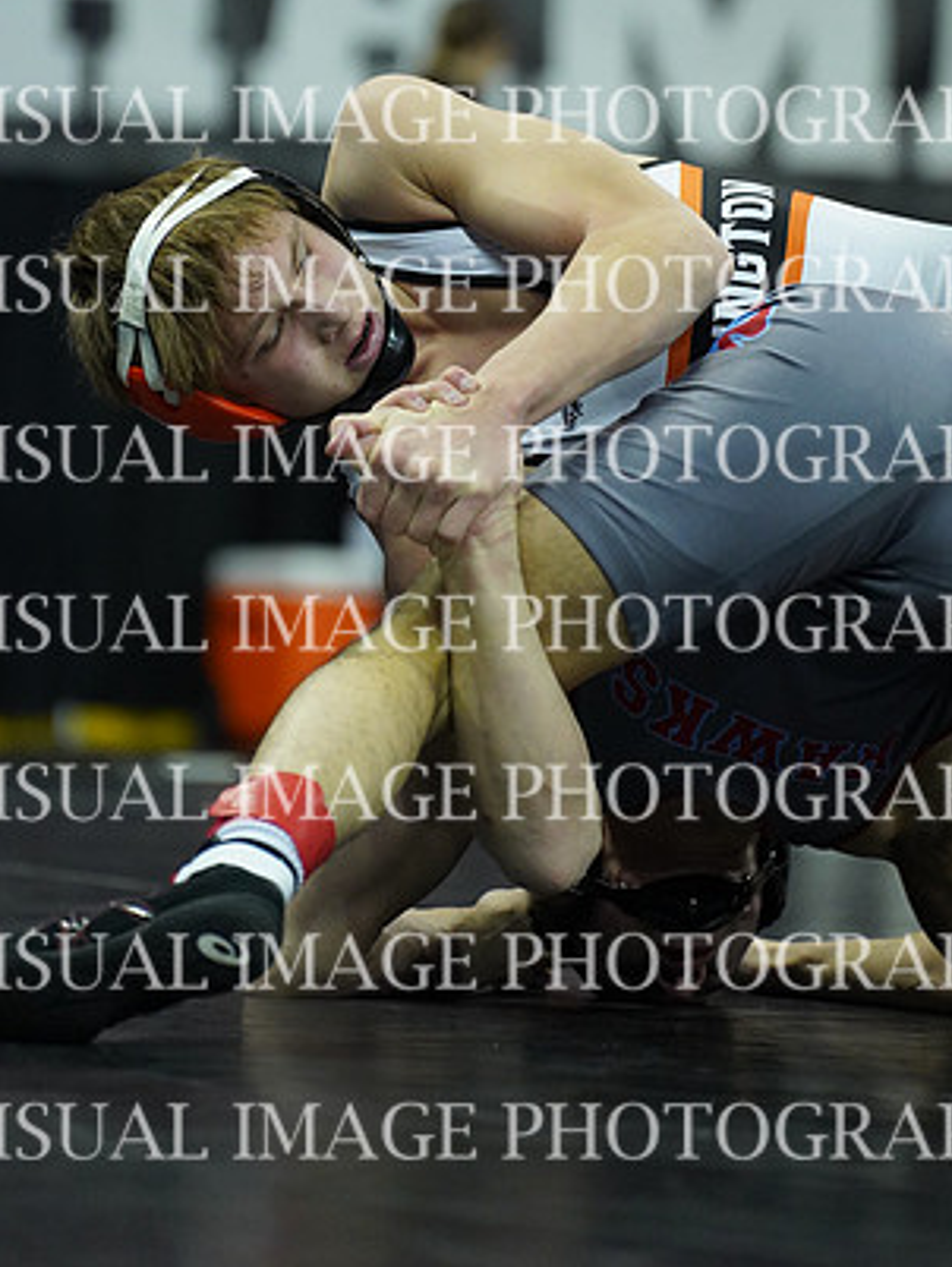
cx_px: 481
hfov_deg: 7.1
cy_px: 369
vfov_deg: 9.5
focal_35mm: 208
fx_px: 7619
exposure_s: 1/1250
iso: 6400
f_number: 2.8
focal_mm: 150
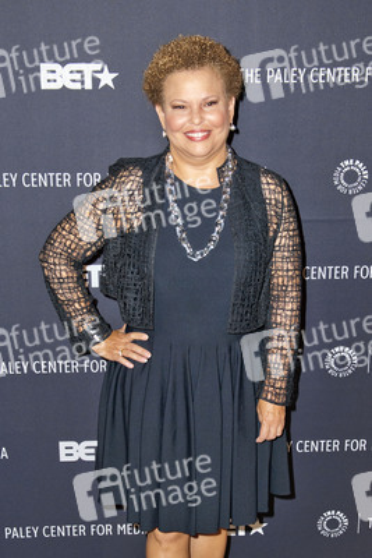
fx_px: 557
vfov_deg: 53.1
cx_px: 186
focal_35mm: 36
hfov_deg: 36.9
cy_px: 279
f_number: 4.5
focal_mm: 36
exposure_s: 1/320
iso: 400
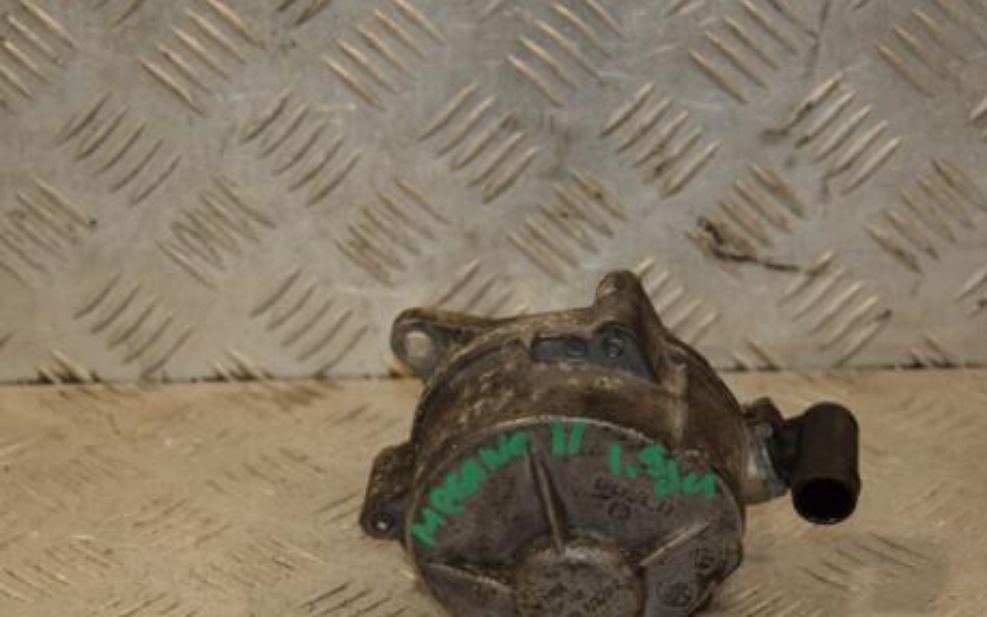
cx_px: 473
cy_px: 428
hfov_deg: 20.0
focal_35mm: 104
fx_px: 2798
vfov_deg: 12.6
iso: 800
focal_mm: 52
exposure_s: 1/200
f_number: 5
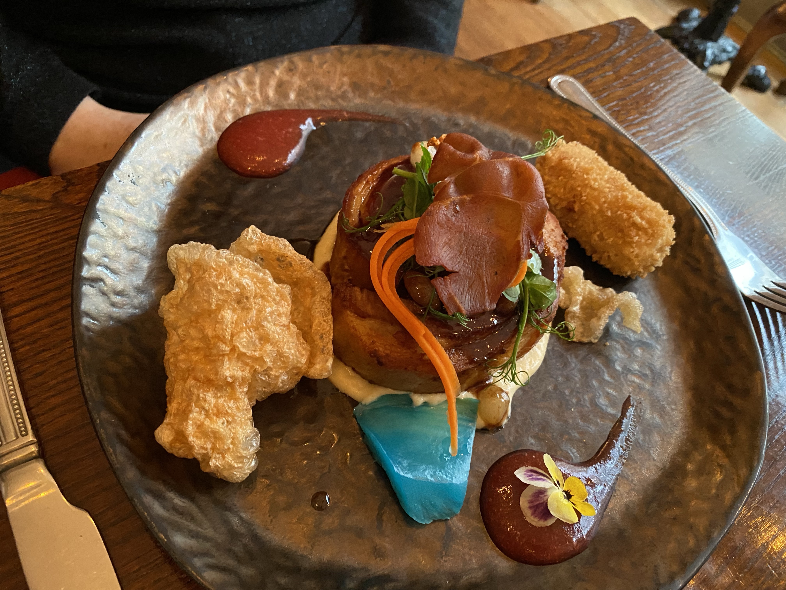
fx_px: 590
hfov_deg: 67.3
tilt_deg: -54.5
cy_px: 295
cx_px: 393
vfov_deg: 53.1
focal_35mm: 26
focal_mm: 4.25
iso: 640
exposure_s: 1/25
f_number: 1.8
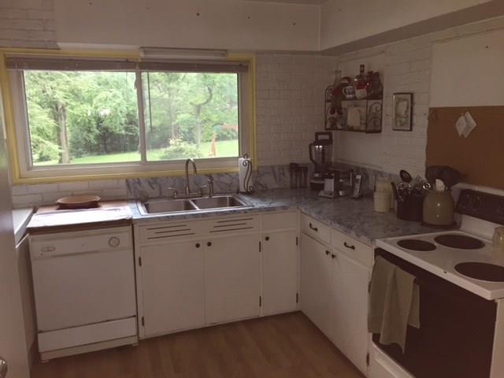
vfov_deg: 48.2
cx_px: 252
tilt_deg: -9.6
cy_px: 189
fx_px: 422
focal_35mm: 29
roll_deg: -0.4
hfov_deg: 61.7
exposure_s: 1/30
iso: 125
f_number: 2.2
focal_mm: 4.15
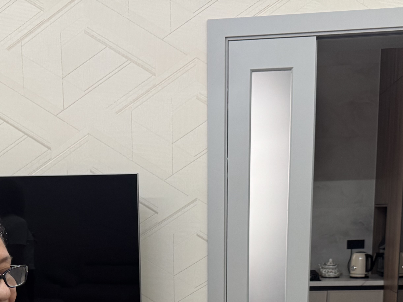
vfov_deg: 24.0
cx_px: 144
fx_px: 652
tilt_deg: -12.1
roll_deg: +1.8
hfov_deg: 34.1
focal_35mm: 56
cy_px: 352
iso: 160
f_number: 1.78
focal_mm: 6.76
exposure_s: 1/50
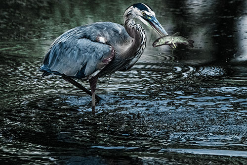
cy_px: 82
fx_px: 5487
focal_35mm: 800
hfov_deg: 2.6
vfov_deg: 1.7
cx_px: 124
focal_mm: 800
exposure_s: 1/2000
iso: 8000
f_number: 12
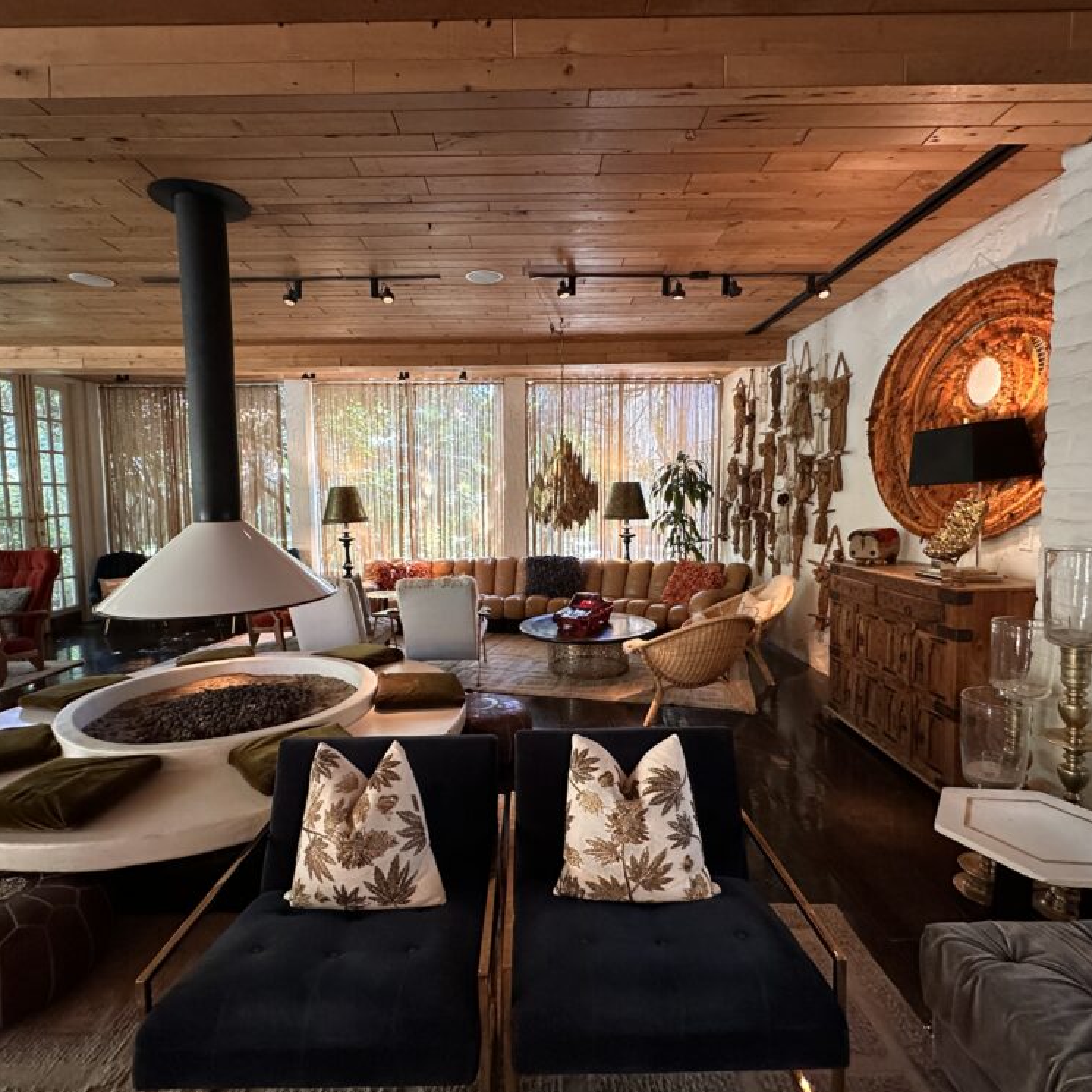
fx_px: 607
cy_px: 551
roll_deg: -0.4
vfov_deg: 84.0
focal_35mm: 17
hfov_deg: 84.0
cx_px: 534
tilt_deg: -5.5
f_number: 2.2
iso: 640
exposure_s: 1/60
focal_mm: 2.22
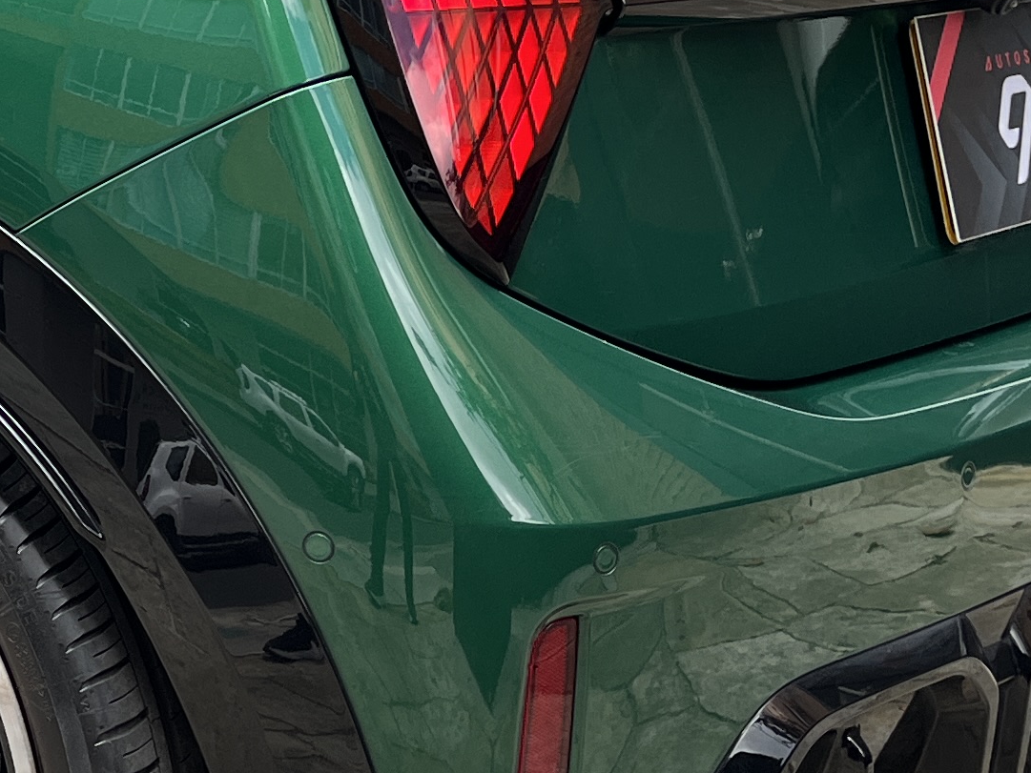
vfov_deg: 15.0
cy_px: 41
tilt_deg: -5.8
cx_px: -307
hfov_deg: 18.8
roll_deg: -1.2
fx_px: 2889
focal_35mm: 97
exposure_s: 1/388
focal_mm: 5.1
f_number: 1.6
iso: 50
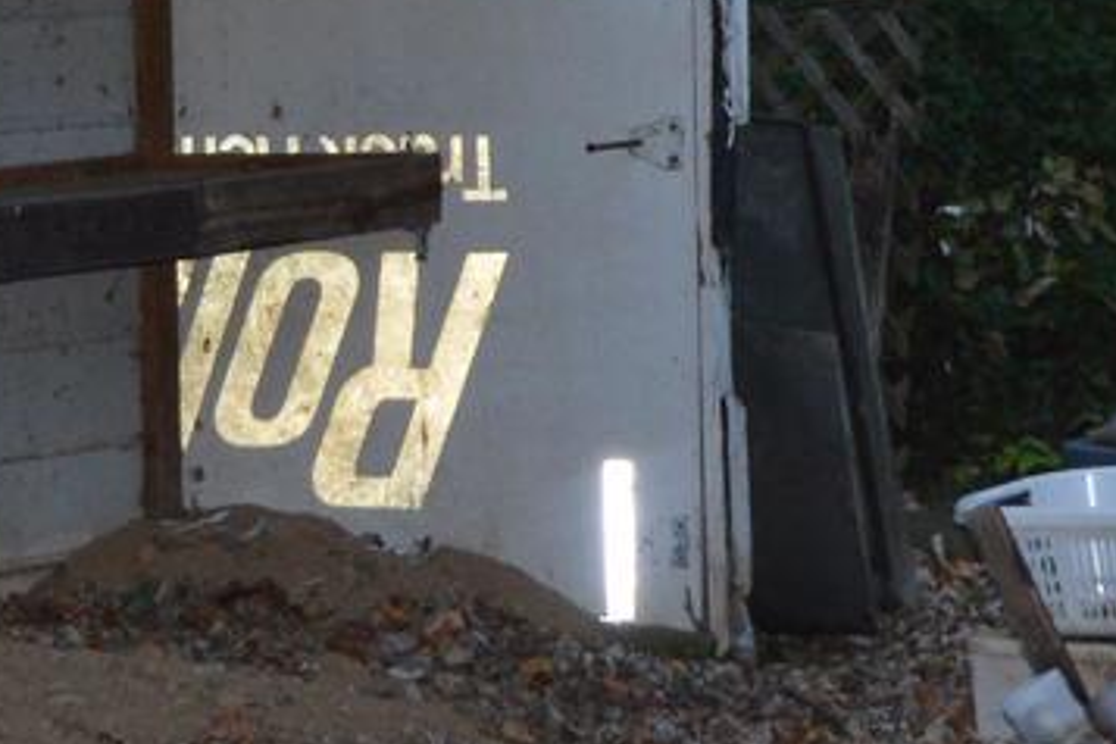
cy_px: 183
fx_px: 6660
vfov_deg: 6.4
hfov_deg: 9.6
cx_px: 603
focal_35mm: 215
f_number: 4
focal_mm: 25
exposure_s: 1/60
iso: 560
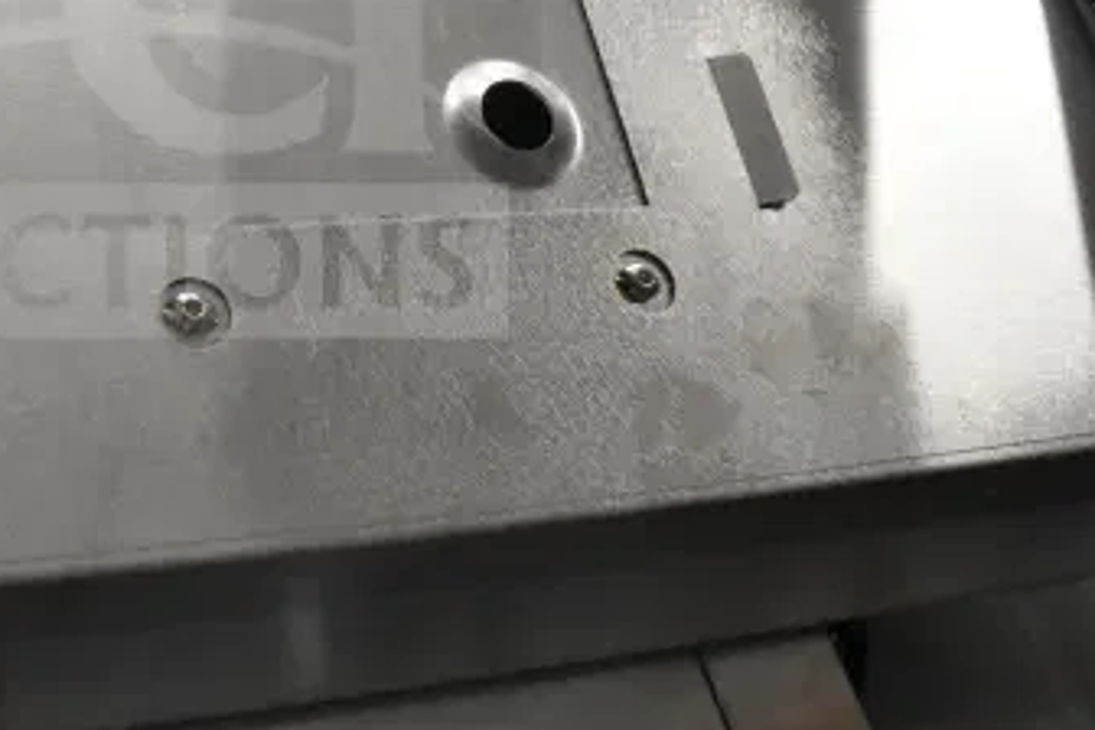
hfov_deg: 38.0
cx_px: 140
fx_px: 1490
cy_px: 80
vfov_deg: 26.6
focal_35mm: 49
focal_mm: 18
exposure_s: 1/160
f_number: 6.3
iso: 6400
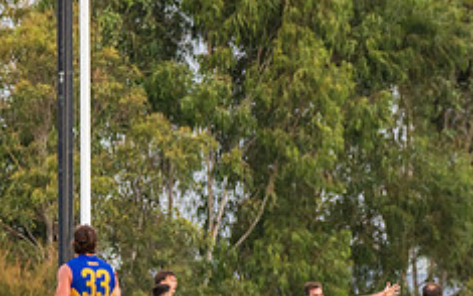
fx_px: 10302
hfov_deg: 2.6
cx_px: 444
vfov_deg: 1.6
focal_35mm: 799
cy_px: 370
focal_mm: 280
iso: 800
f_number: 6.3
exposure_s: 1/1250
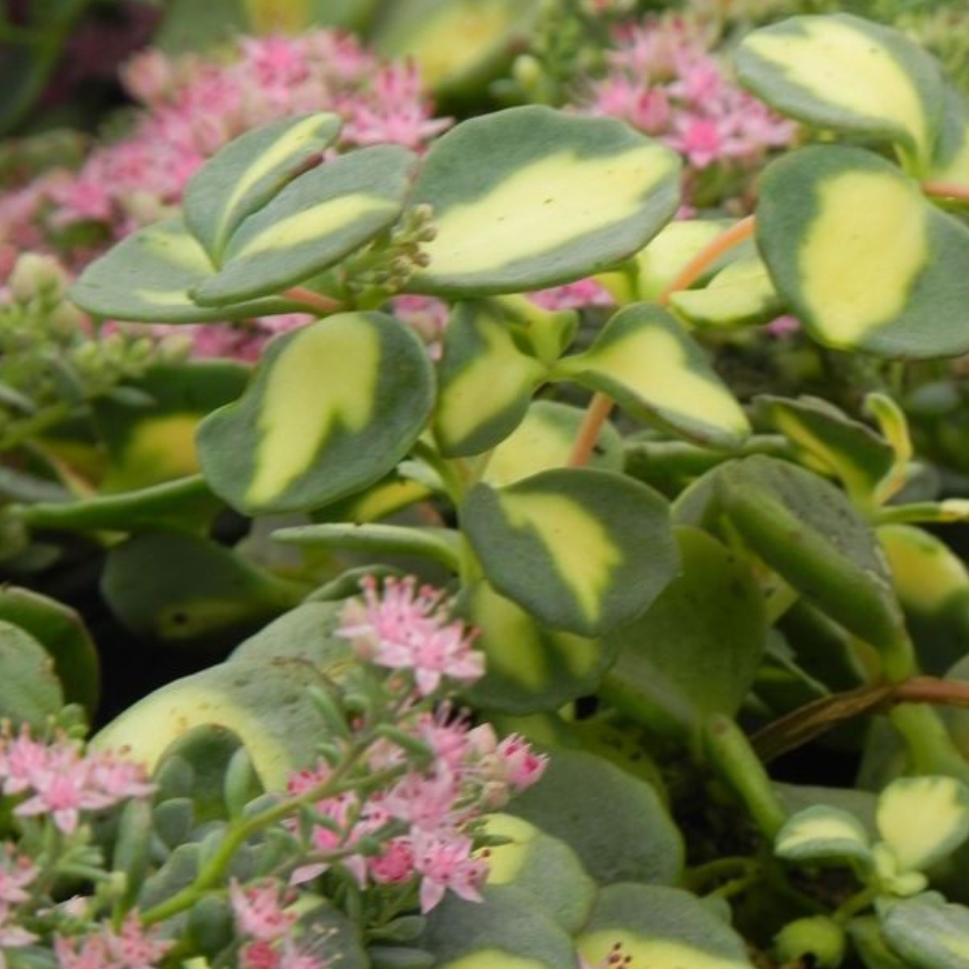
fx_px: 18020
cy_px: 382
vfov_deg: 3.1
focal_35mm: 569
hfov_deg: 3.1
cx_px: 484
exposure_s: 1/30
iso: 160
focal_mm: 85.6
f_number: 5
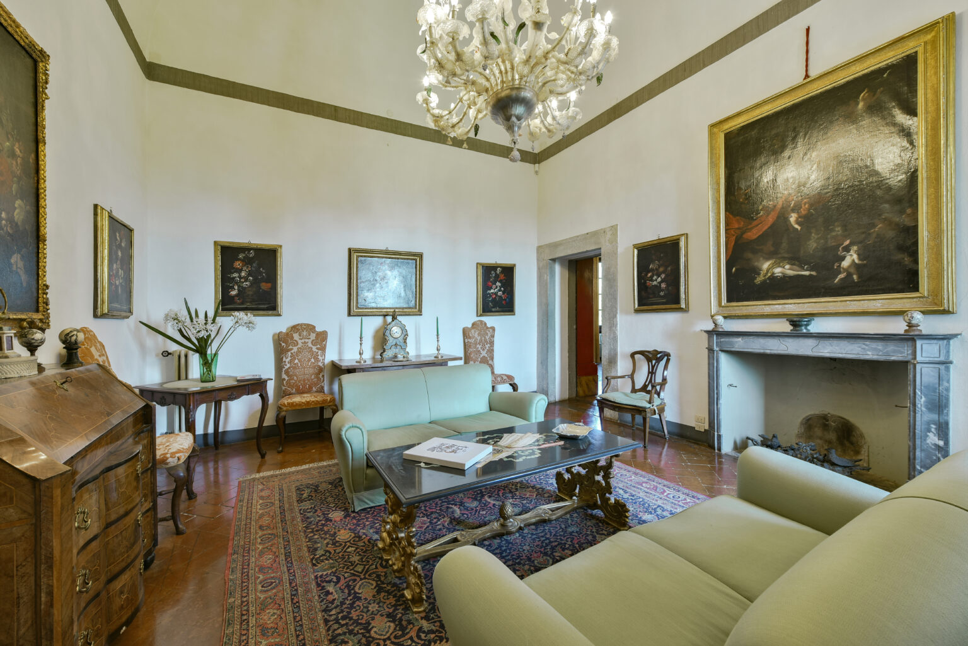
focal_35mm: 14
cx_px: 484
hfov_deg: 104.2
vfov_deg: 81.2
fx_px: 377
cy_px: 323
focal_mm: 14
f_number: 8
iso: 100
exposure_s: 1
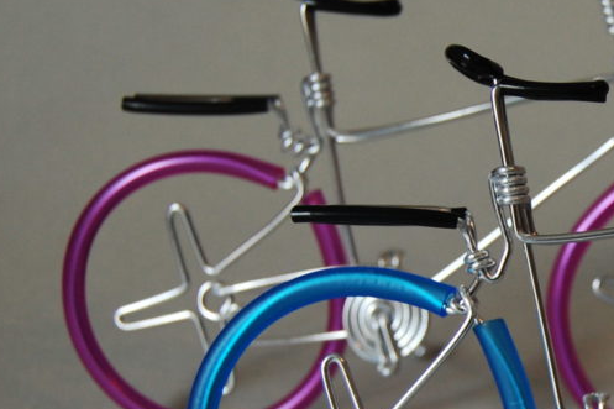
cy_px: 278
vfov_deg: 12.2
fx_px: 1913
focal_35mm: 112
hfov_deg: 17.5
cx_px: 705
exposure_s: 1/60
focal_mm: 31
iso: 400
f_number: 4.5
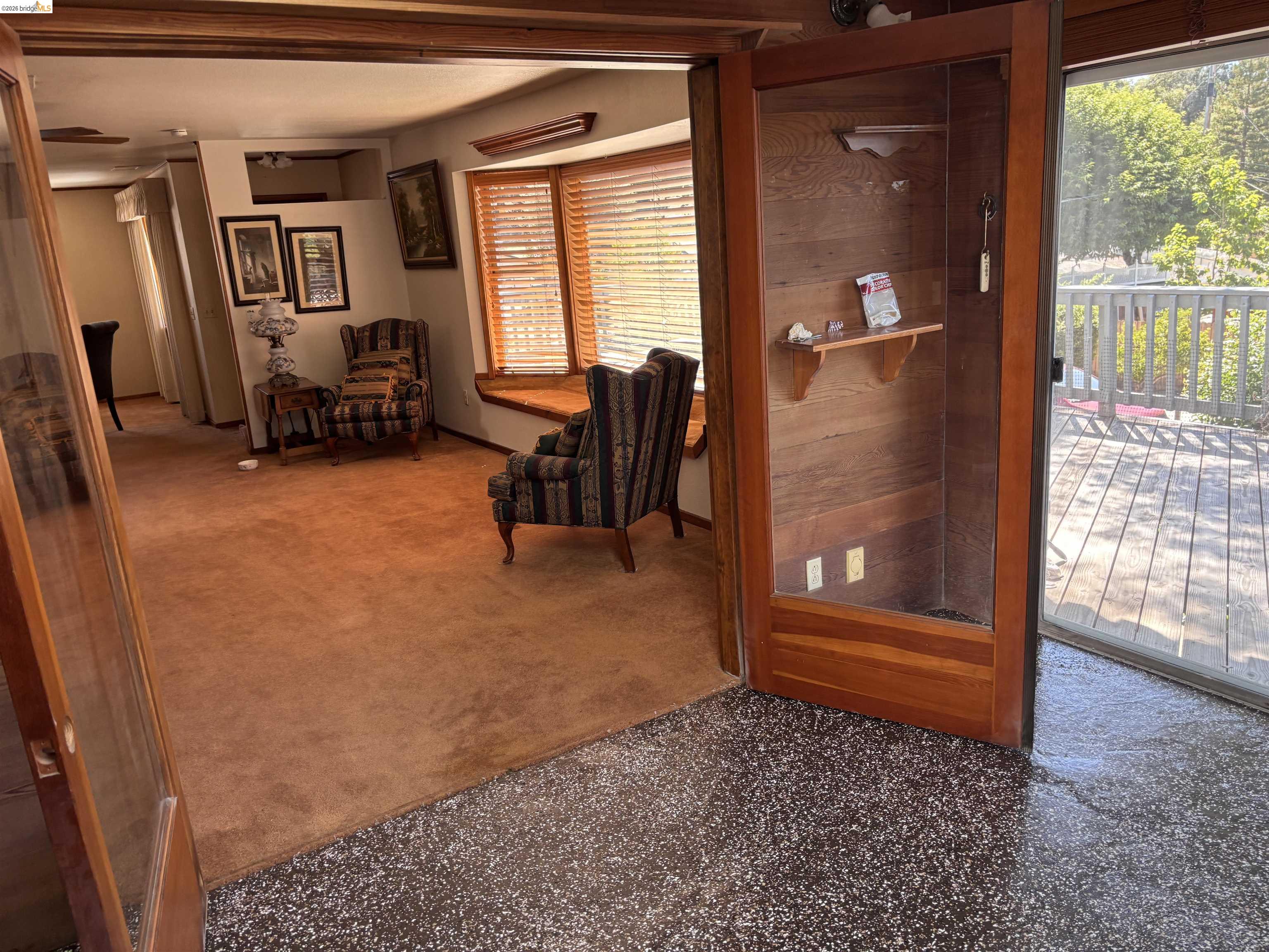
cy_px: 476
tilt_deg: -12.3
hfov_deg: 67.3
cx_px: 634
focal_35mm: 26
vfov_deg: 53.1
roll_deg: +3.6
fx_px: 953
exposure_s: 1/121
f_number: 1.6
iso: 100
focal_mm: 5.96
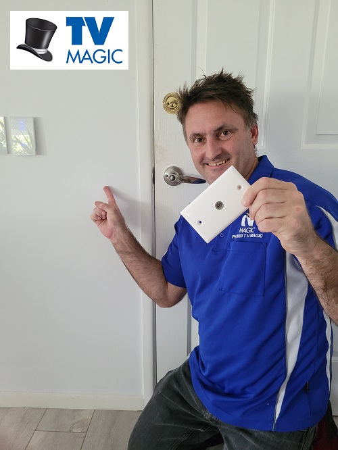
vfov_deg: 67.3
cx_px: 169
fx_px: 338
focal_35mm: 26
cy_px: 225
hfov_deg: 53.1
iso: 640
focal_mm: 5.4
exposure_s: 1/33
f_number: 1.8
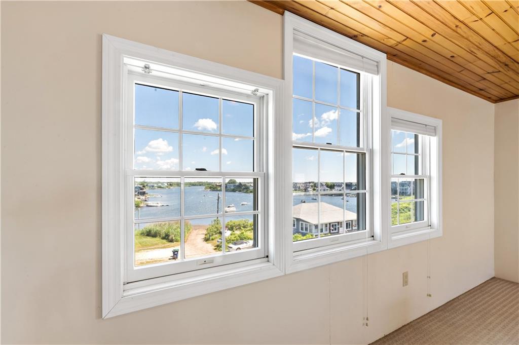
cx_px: 260
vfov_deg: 73.7
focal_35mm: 16
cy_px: 172
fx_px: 230
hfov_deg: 96.8
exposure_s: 1
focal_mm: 16
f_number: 22
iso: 100
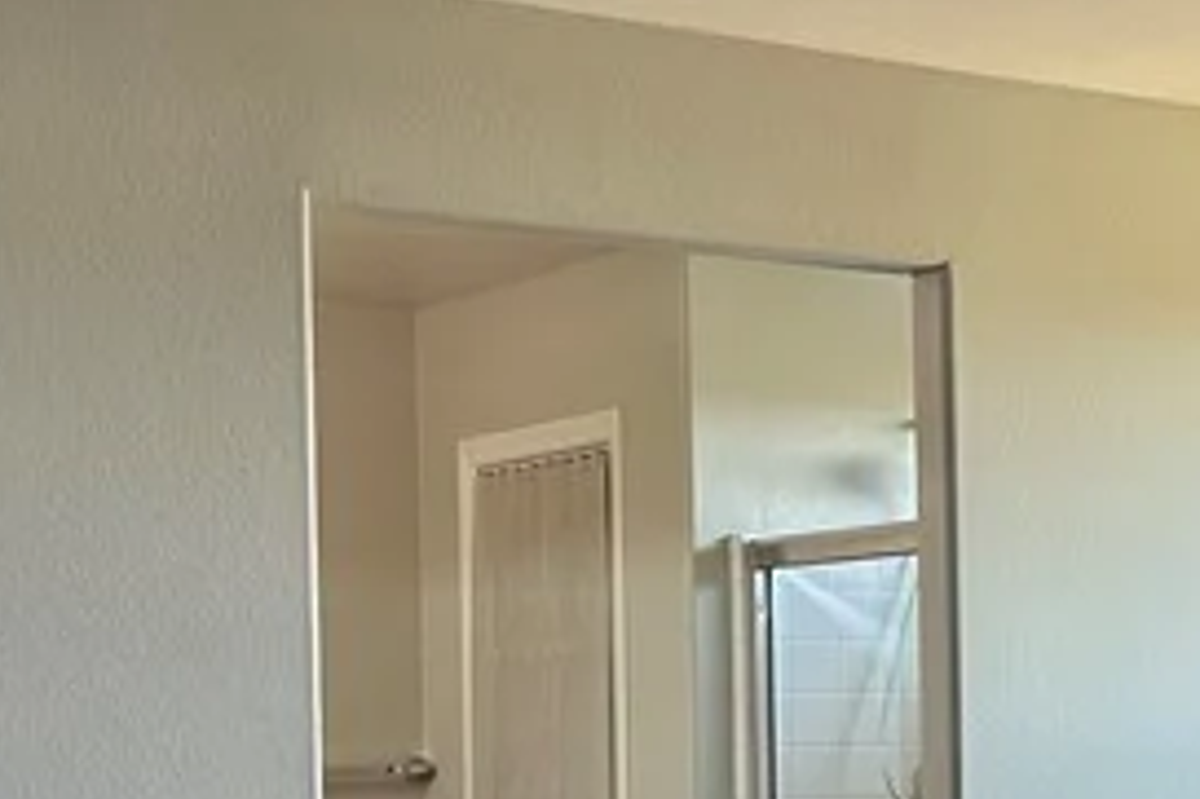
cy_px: 808
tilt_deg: -0.4
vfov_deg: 14.3
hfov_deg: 20.8
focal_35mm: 94
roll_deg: +0.7
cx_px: 1279
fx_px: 3131
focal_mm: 6.86
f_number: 1.78
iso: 125
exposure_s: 1/120
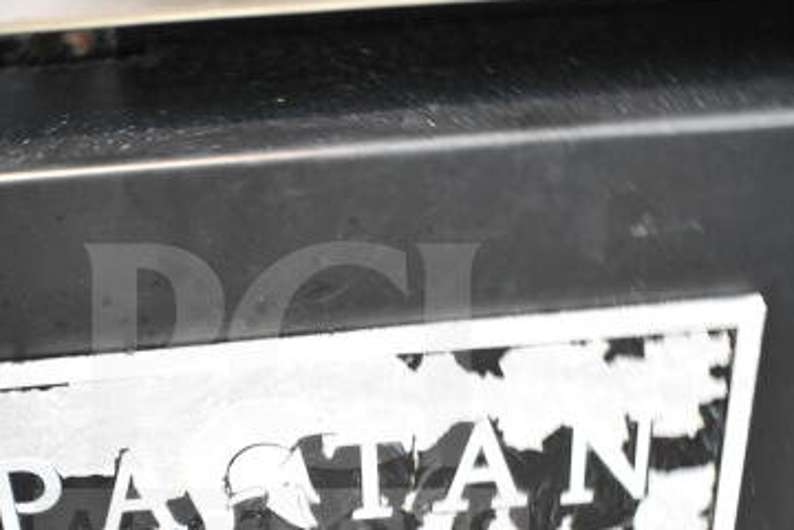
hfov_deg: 32.7
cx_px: 280
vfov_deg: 22.0
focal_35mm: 61
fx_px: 1345
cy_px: 418
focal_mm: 24
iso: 4000
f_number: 4
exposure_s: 1/40
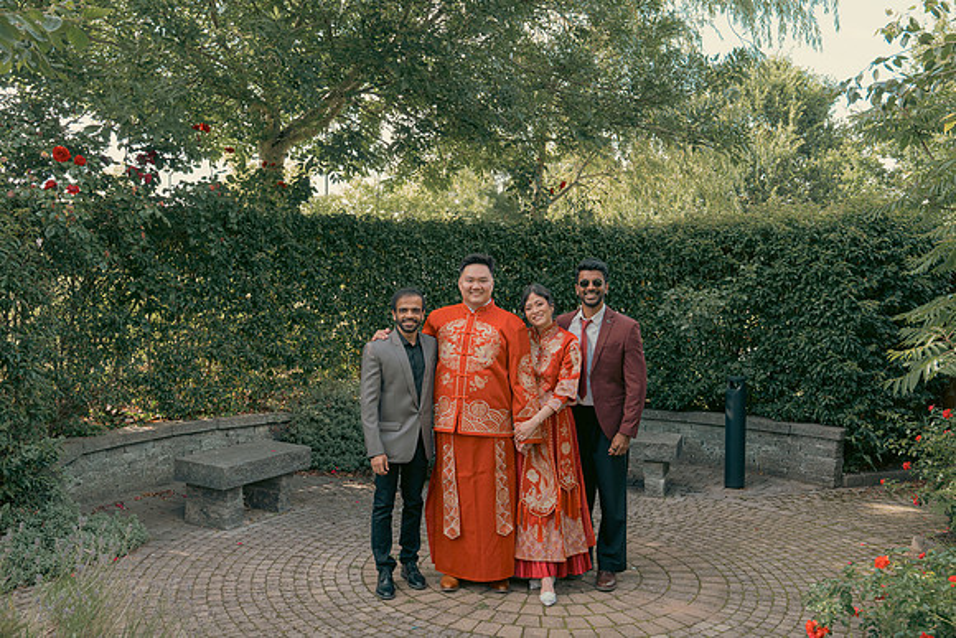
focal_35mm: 34
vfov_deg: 38.9
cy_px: 319
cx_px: 478
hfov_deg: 55.8
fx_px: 903
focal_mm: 34
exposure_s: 1/160
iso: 400
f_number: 5.6
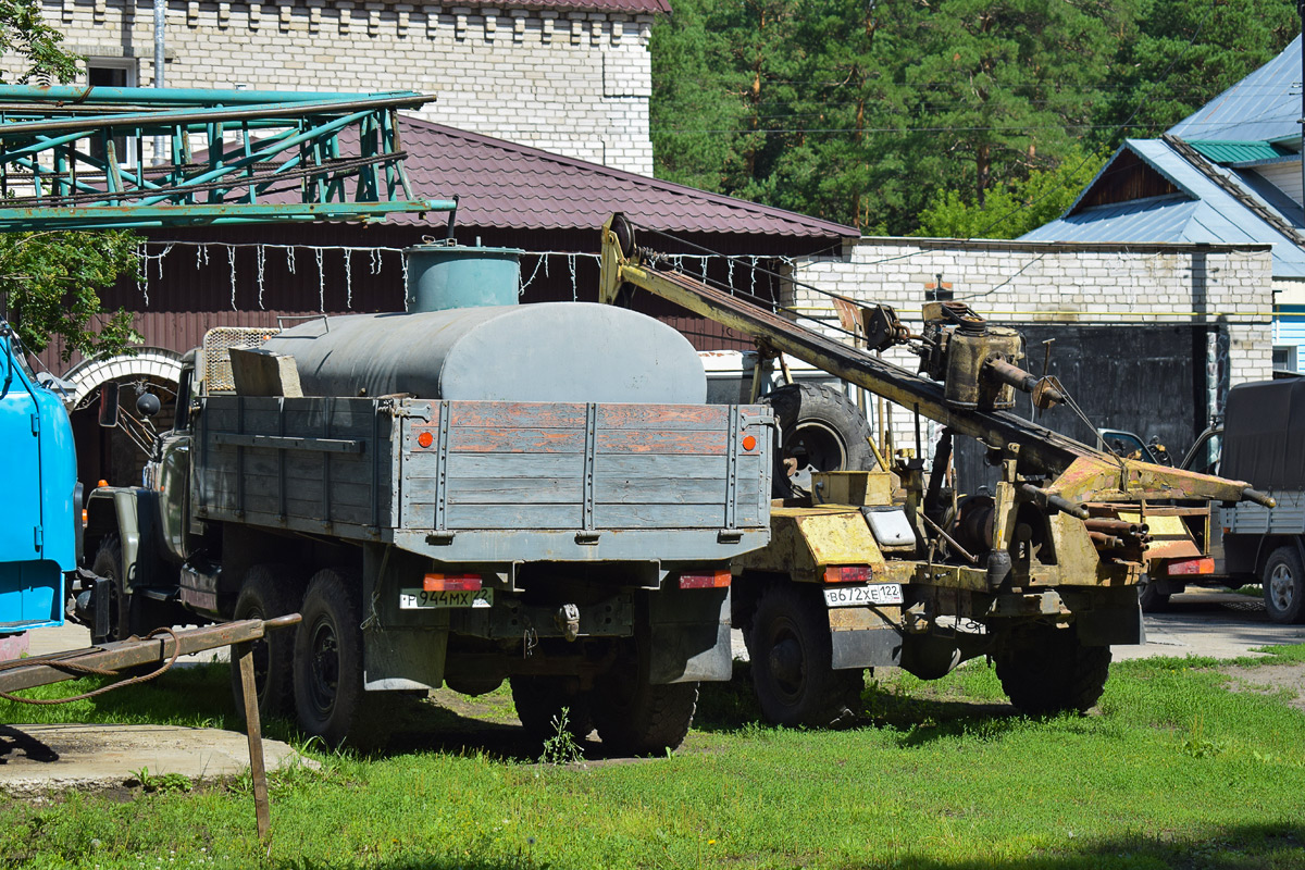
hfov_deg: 26.0
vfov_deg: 17.5
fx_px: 2827
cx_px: 652
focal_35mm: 78
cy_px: 435
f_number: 6.3
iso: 200
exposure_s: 1/640
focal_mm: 52
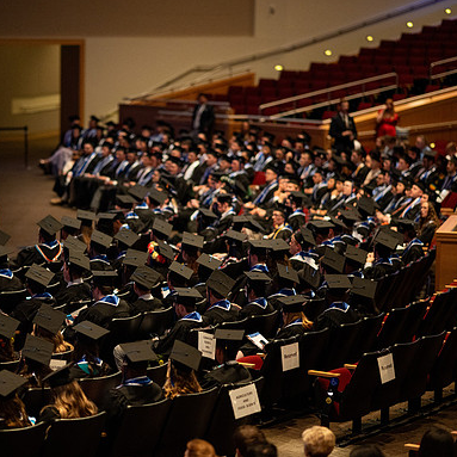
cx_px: 168
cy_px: 227
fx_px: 2016
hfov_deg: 12.9
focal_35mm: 135
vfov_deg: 12.9
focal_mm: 105
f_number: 1.4
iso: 2500
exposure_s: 1/200
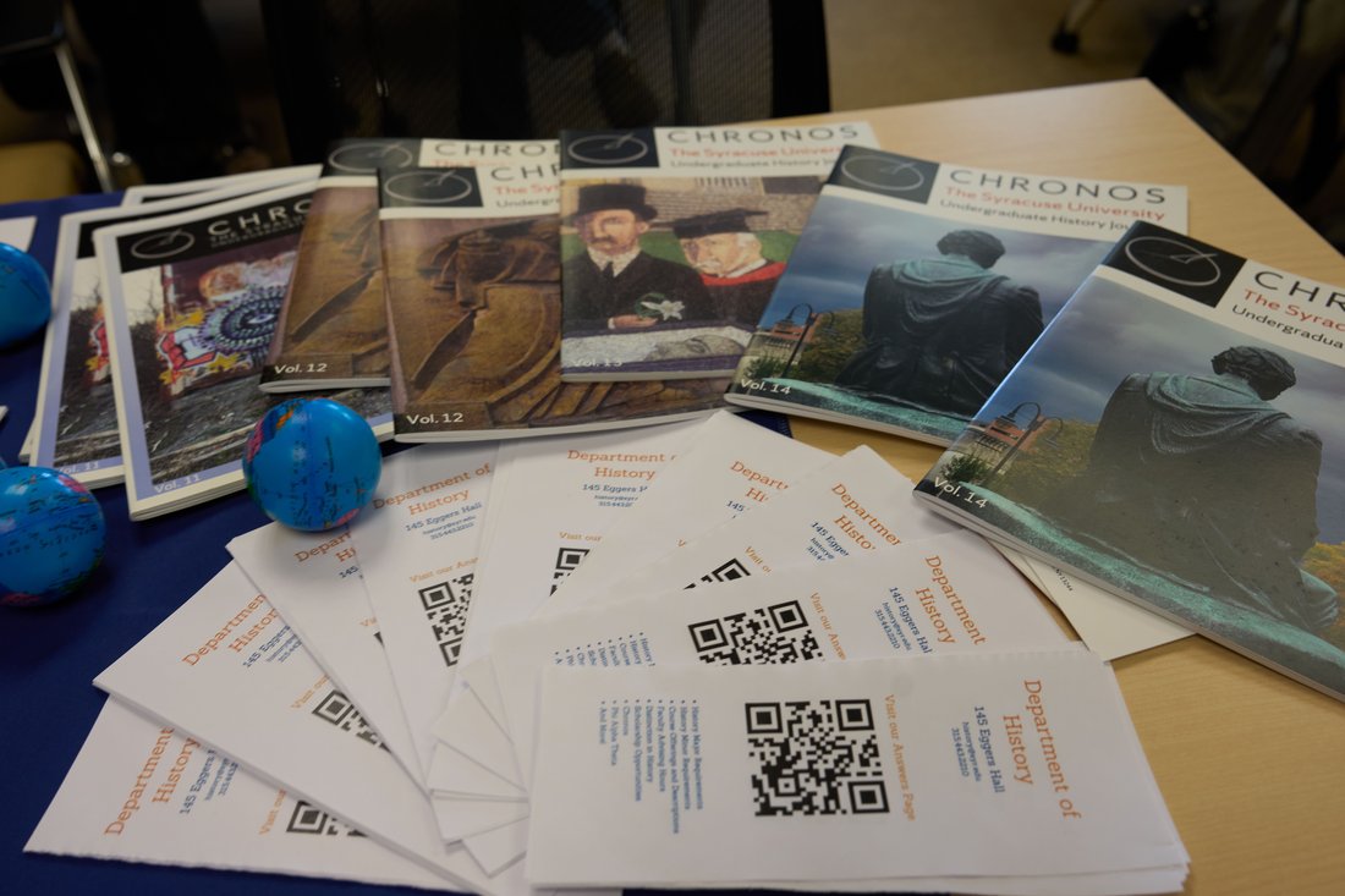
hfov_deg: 60.3
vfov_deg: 42.3
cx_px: 672
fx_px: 1158
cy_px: 448
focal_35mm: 31
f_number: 5.6
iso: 320
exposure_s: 1/60
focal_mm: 31
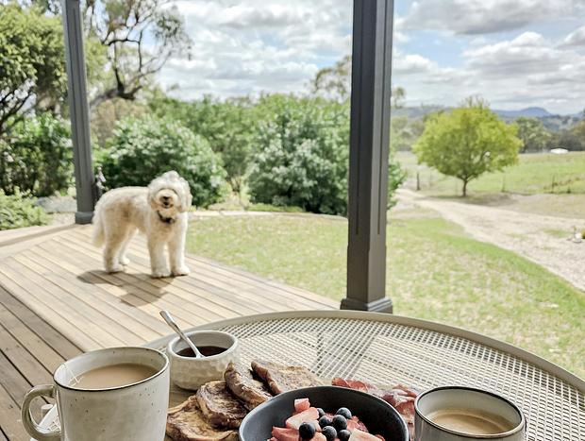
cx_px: 292
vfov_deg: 59.0
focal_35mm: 23
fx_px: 389
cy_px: 220
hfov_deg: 73.8
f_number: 1.7
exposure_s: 1/750
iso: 10
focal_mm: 6.3
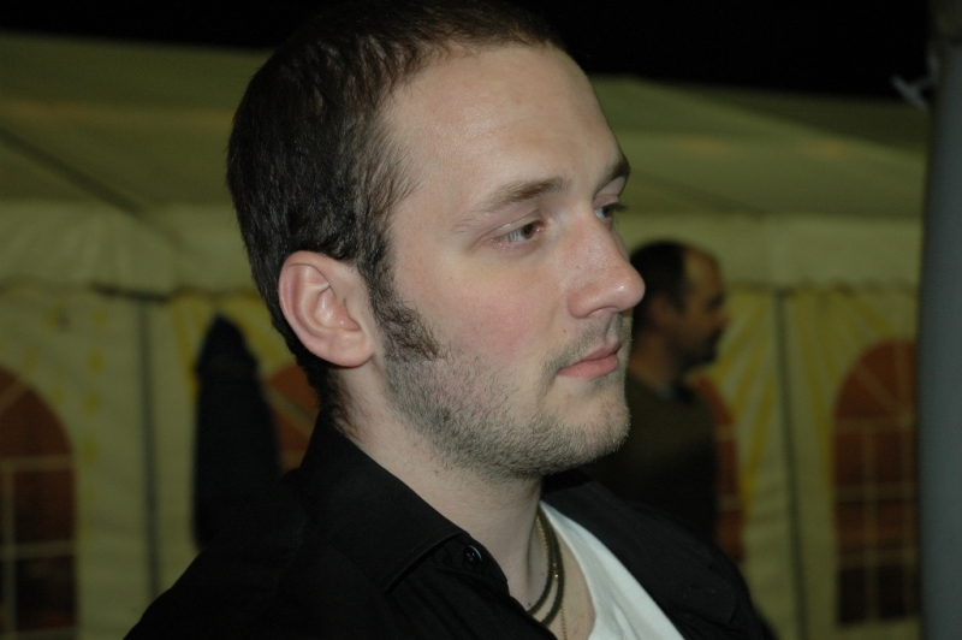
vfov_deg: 18.2
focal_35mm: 75
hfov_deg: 27.0
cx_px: 481
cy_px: 320
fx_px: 2002
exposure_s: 1/60
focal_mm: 50
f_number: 4.5
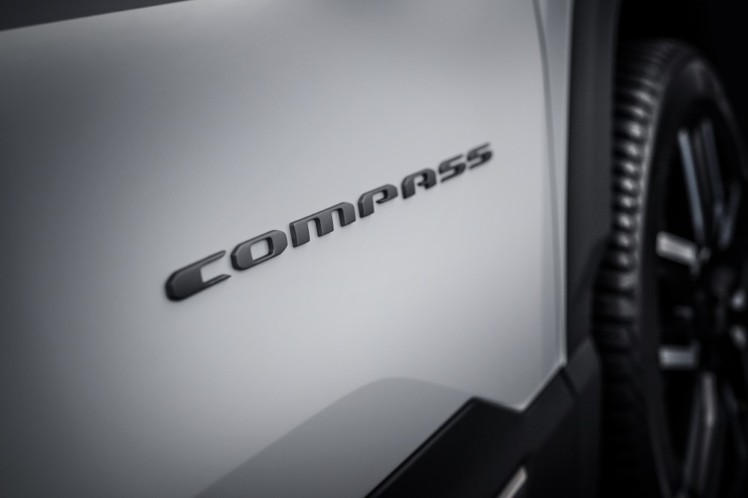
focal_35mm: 50
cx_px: 374
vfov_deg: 27.0
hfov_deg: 39.6
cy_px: 249
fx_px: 1038
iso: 640
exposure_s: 1/250
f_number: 4
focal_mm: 50
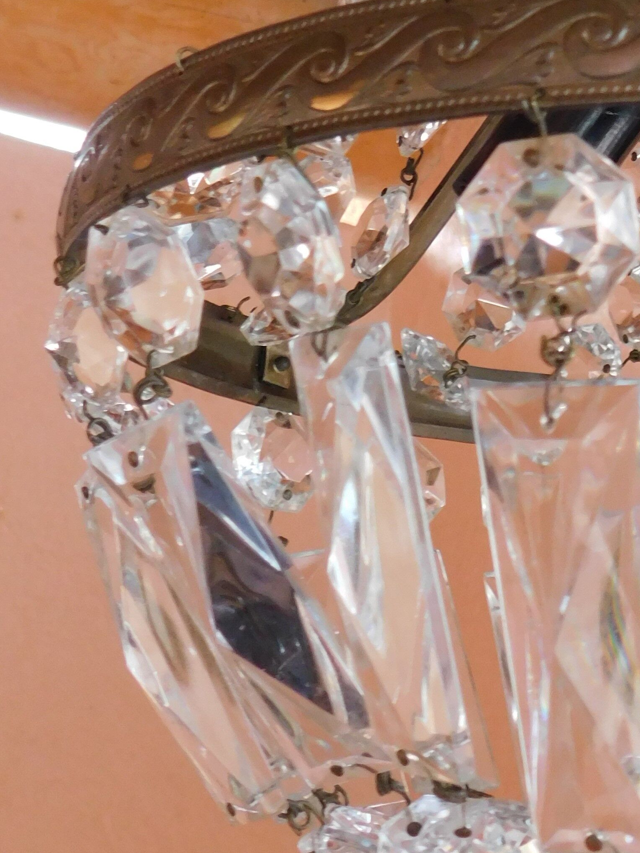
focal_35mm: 68
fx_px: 1676
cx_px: 691
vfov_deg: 27.9
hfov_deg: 20.7
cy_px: 153
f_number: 3.2
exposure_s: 1/30
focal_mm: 5.3
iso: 320
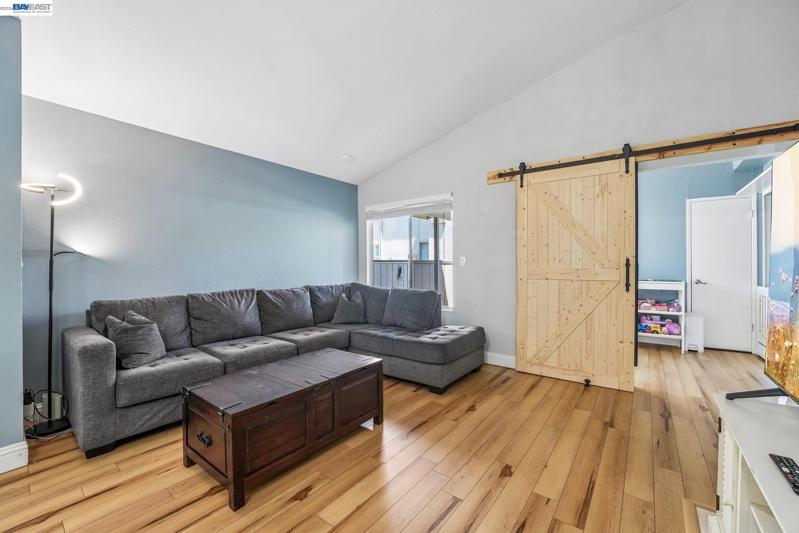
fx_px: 311
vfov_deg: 81.2
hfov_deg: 104.3
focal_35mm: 14
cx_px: 400
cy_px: 266
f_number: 8
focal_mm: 14
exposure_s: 1/20
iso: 640
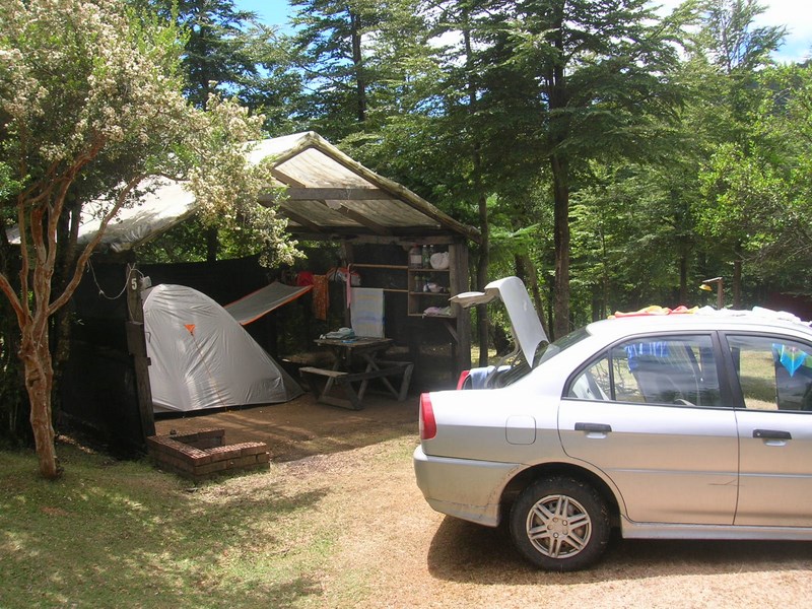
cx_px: 406
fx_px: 798
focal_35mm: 34
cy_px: 304
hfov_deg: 54.0
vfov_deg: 41.8
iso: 50
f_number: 4.9
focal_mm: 5.7
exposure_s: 1/176
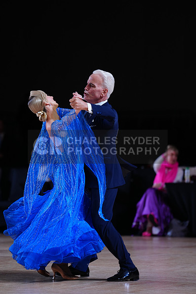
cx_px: 98
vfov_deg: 10.3
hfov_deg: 6.9
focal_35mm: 200
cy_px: 147
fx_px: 1632
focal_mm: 200
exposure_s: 1/500
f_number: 2.8
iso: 640
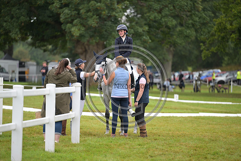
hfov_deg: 10.3
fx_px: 1339
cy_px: 80
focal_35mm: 200
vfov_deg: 6.9
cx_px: 120
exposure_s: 1/1250
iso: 900
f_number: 3.2
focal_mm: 200
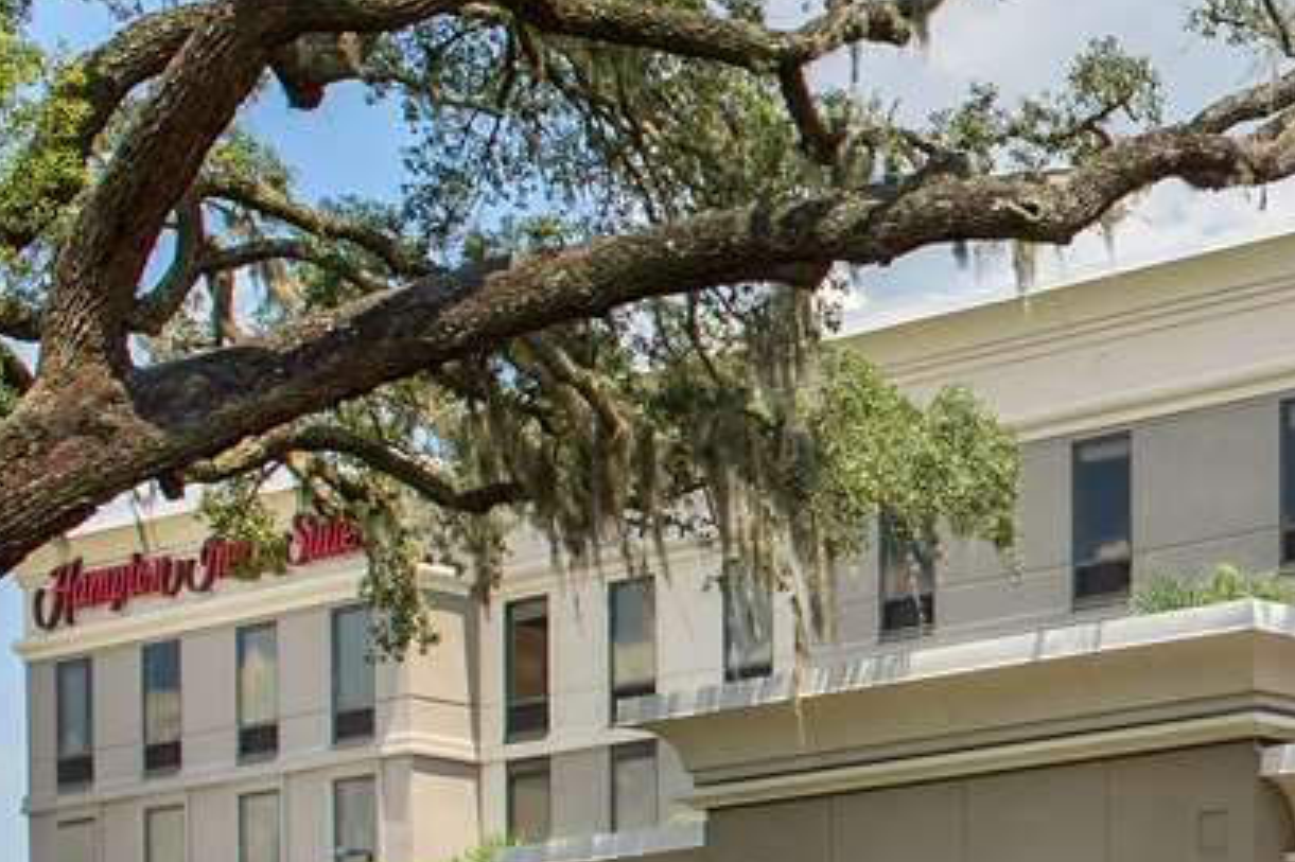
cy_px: 452
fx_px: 4243
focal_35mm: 118
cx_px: 1705
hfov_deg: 16.4
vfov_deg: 11.6
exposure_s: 1/60
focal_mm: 32
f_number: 11
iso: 50
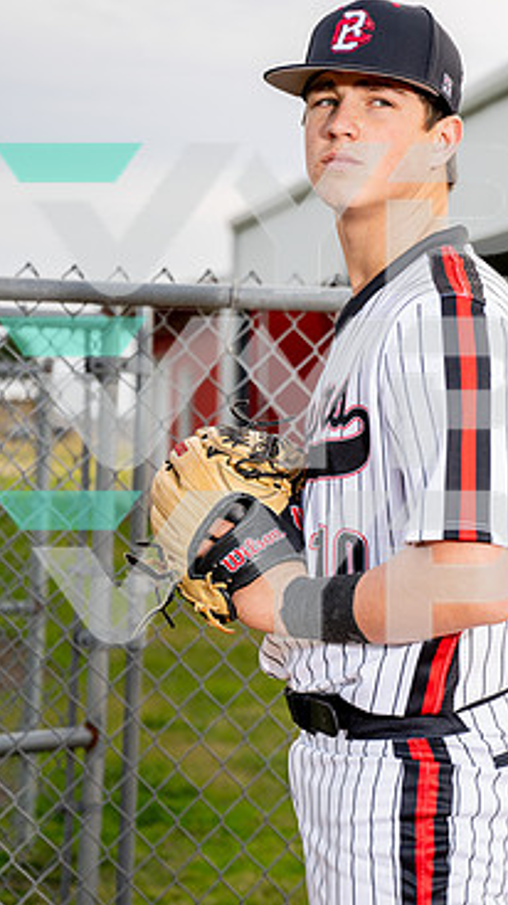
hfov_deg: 13.4
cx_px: 363
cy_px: 395
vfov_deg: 23.7
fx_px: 2159
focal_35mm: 90
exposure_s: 1/250
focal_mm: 70
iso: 100
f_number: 4
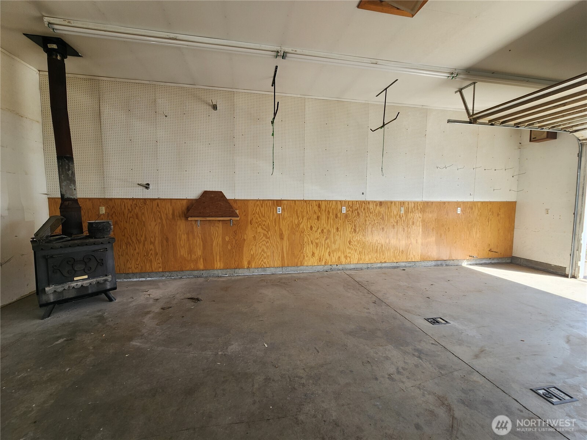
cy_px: 220
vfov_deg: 89.9
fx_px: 220
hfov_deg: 106.2
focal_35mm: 13
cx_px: 294
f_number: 2.2
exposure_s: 1/163
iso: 50
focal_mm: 2.2
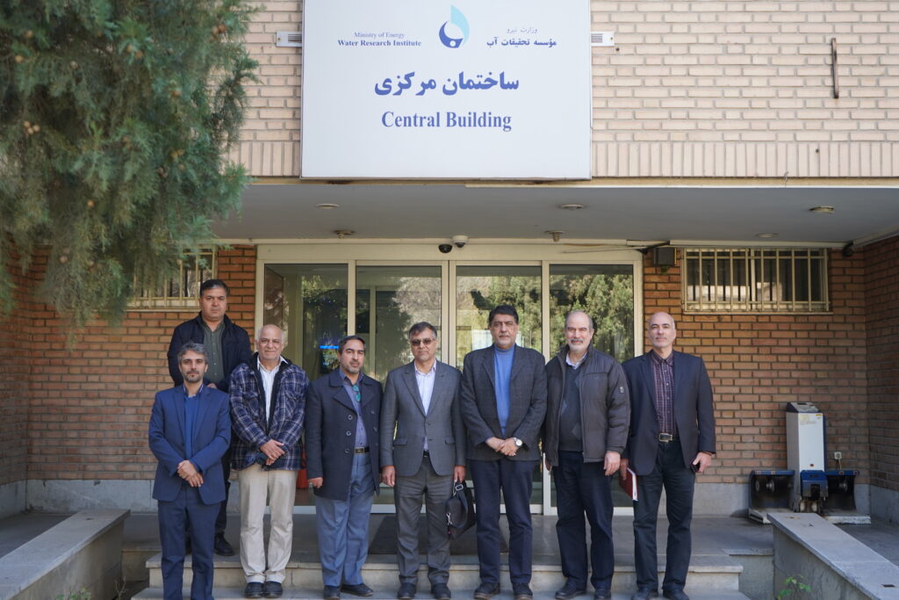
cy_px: 300
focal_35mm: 41
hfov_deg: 47.4
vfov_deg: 32.6
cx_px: 450
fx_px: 1024
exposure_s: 1/160
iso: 400
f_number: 4.5
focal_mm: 41
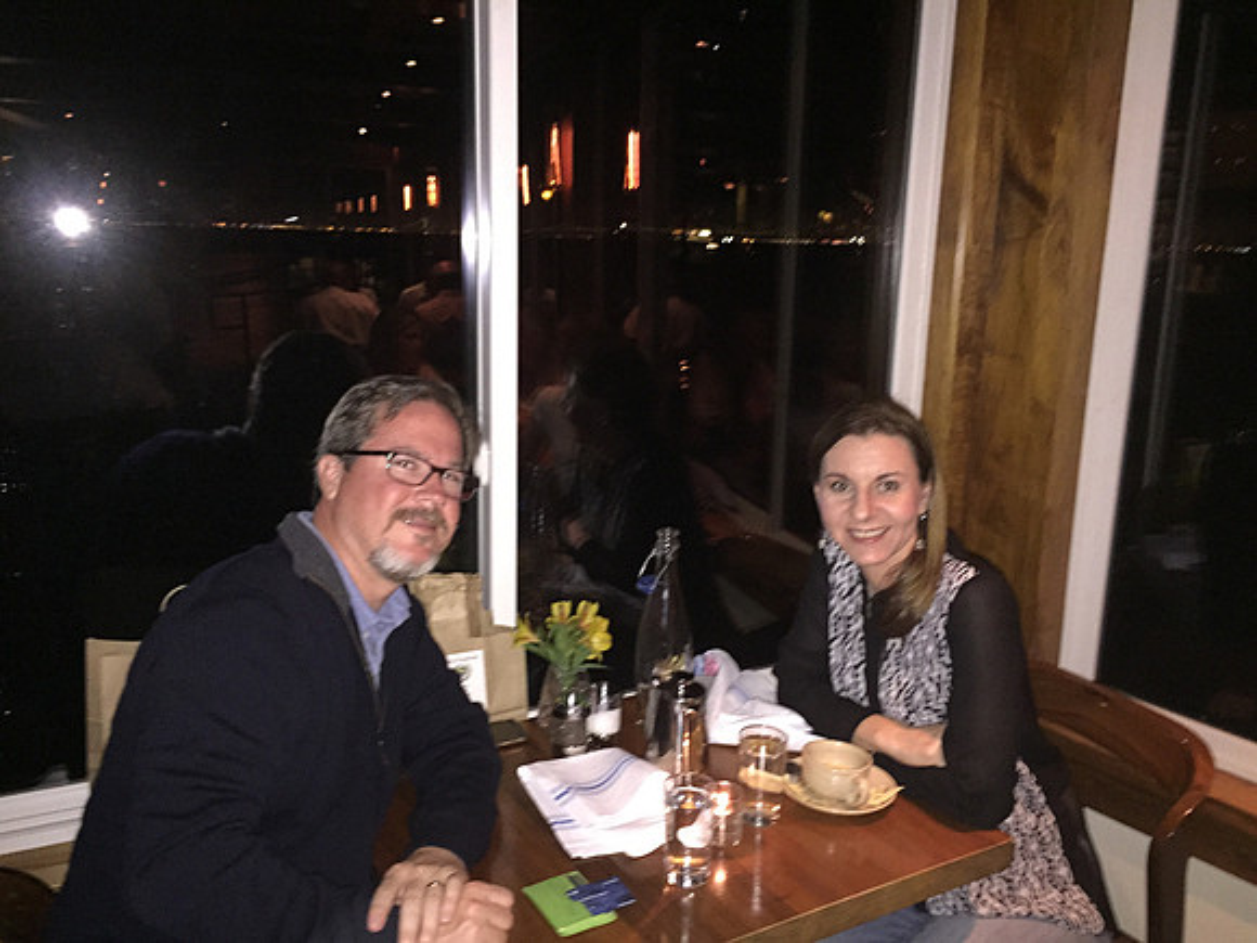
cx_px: 628
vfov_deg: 48.2
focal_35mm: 29
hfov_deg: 61.7
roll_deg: -0.9
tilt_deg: -10.7
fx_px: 1053
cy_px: 472
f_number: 2.2
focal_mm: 4.15
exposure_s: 1/16
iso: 500
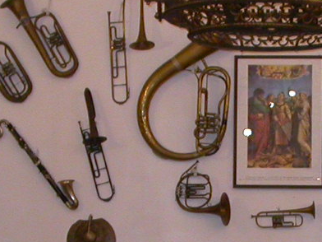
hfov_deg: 12.7
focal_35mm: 155
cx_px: 267
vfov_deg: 9.4
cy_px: 292
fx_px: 1442
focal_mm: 7.85
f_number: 2.6
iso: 200
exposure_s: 1/60
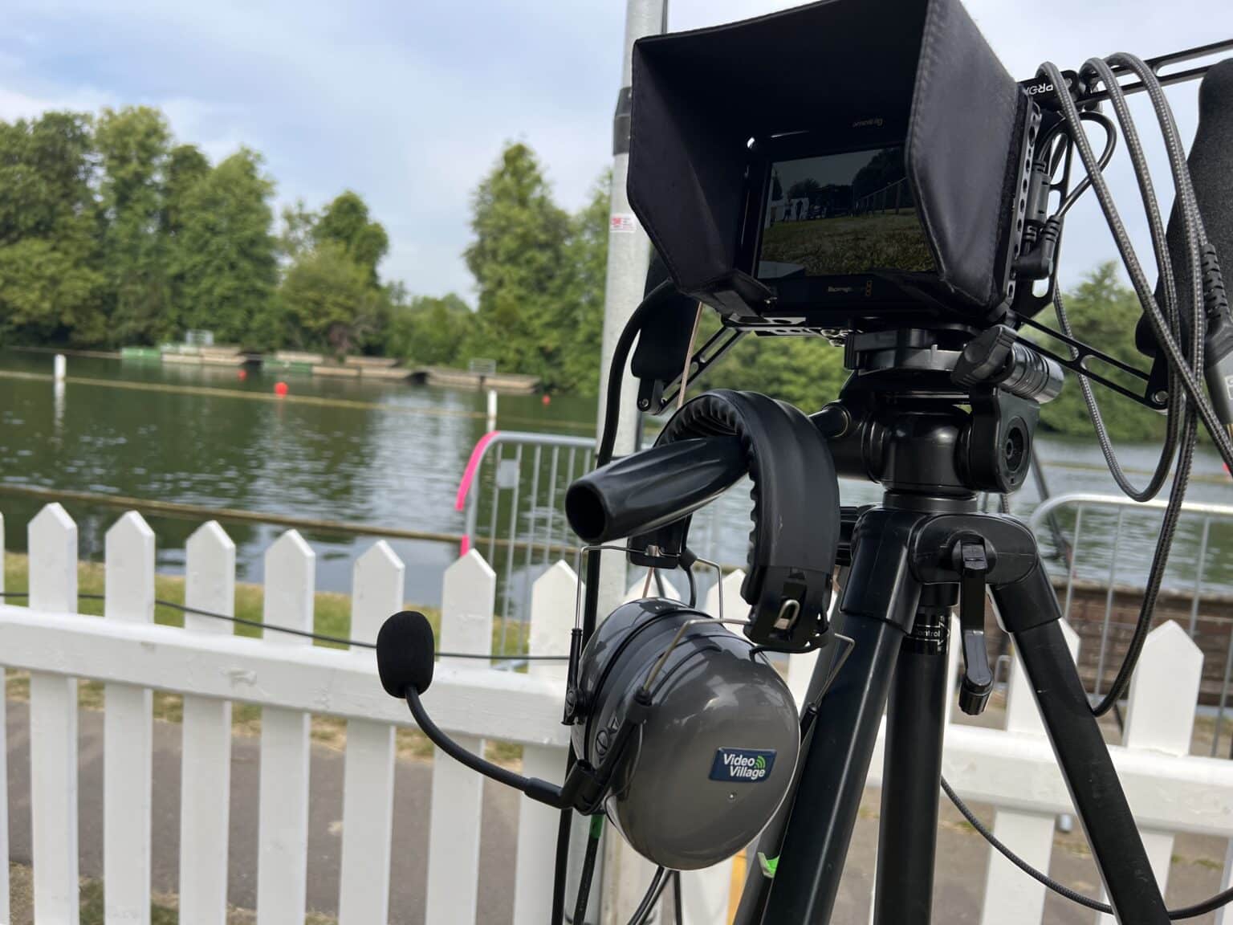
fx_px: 926
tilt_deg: -6.1
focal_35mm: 26
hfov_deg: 67.3
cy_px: 462
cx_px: 616
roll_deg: -3.8
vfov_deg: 53.1
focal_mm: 5.7
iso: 50
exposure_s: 1/1124
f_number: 1.5
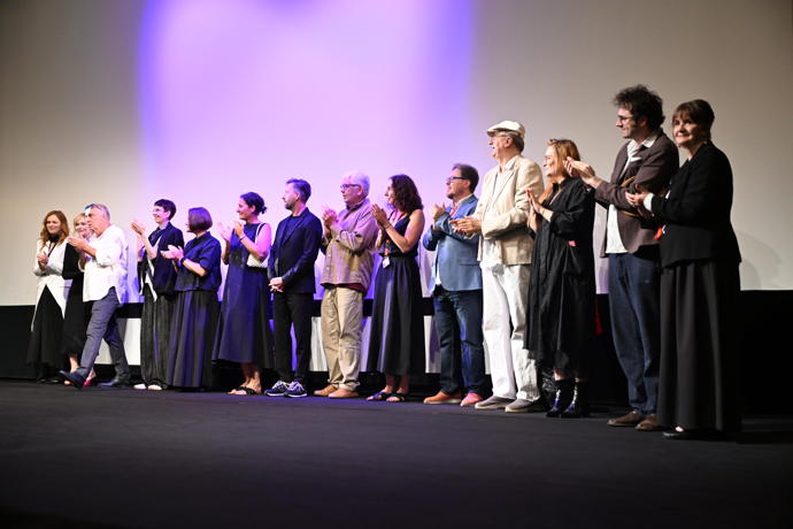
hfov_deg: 51.9
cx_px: 396
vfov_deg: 35.9
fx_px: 815
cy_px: 264
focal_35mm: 37
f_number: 2.8
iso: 3200
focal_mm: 37
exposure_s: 1/250
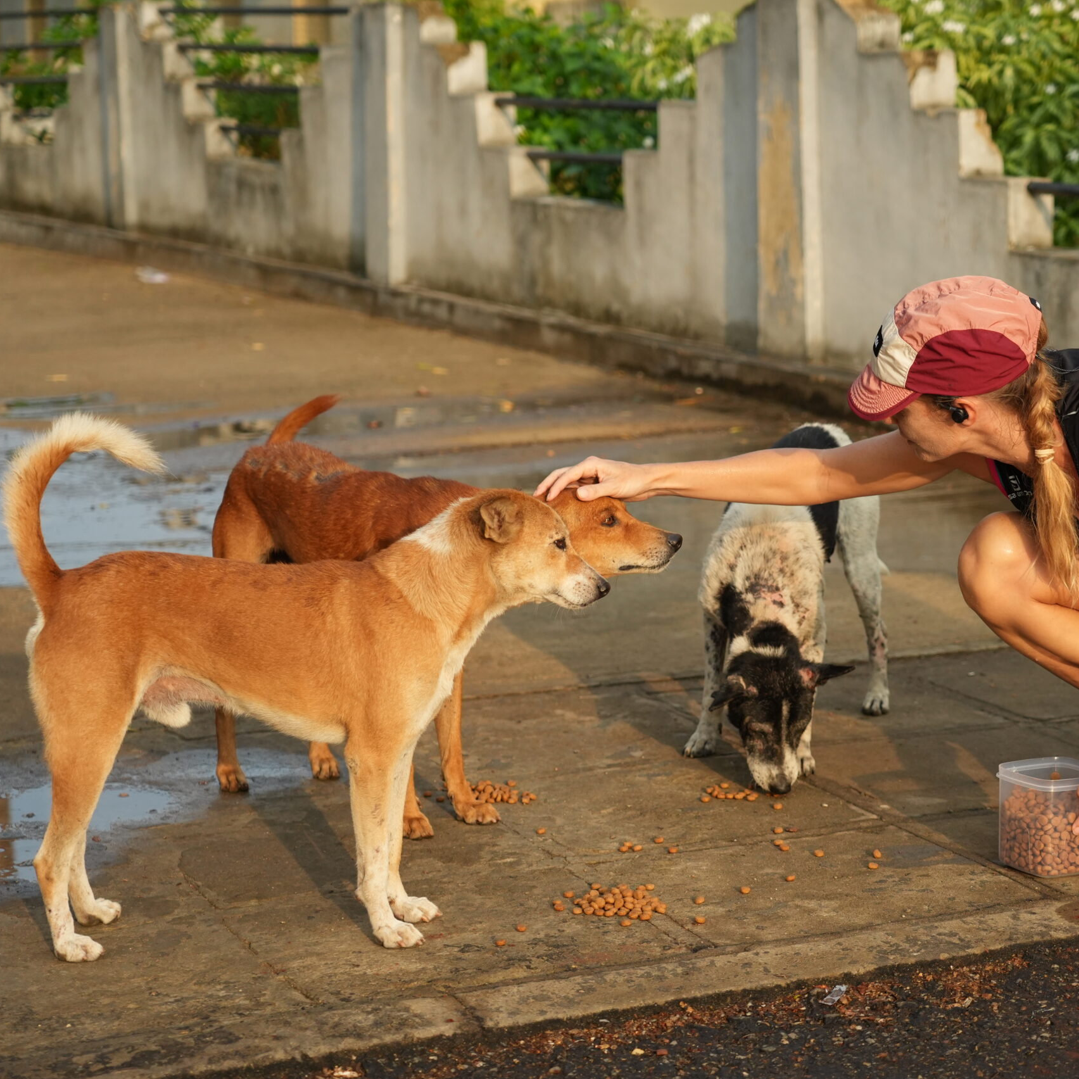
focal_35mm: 83
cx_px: 776
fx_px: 2927
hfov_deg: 20.8
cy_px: 540
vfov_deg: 20.9
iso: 1000
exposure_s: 1/640
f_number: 4
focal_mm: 65
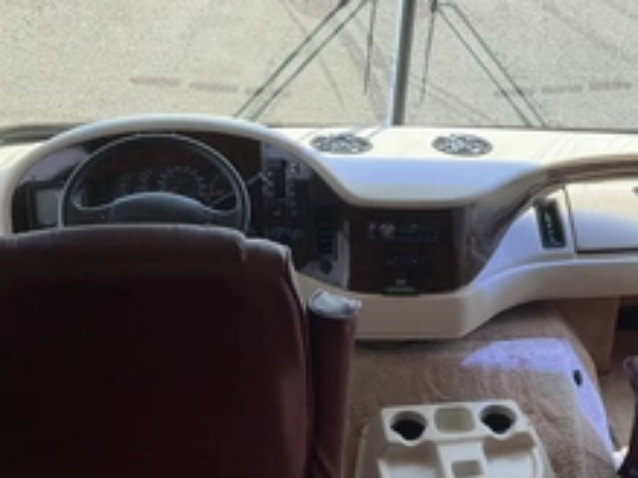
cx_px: 501
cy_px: 294
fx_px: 976
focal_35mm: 53
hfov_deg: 35.2
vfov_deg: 27.4
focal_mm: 3
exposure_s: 1/504
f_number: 1.8
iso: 25
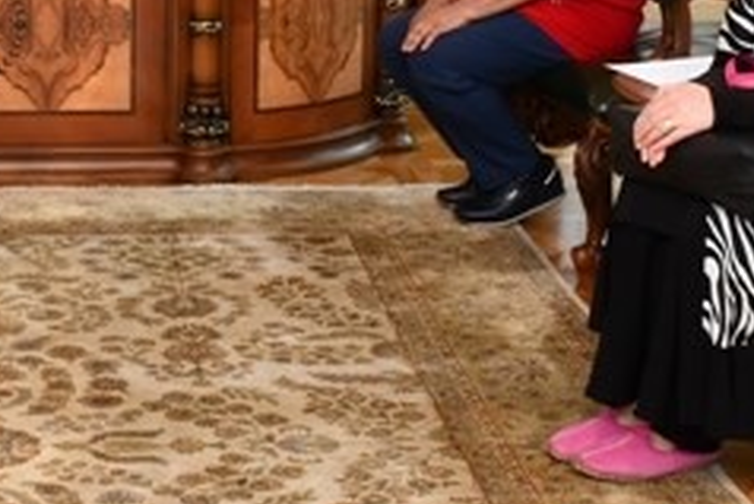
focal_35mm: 111
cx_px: -48
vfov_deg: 12.0
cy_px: -125
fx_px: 2326
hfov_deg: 17.8
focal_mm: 22
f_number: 4
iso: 450
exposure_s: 1/60
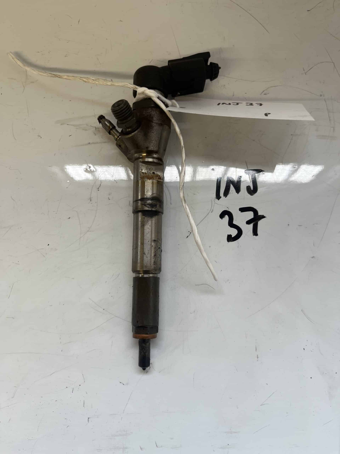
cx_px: 170
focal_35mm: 26
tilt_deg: -78.3
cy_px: 227
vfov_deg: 67.3
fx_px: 340
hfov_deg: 53.1
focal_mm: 5.1
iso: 64
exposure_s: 1/121
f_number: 1.6
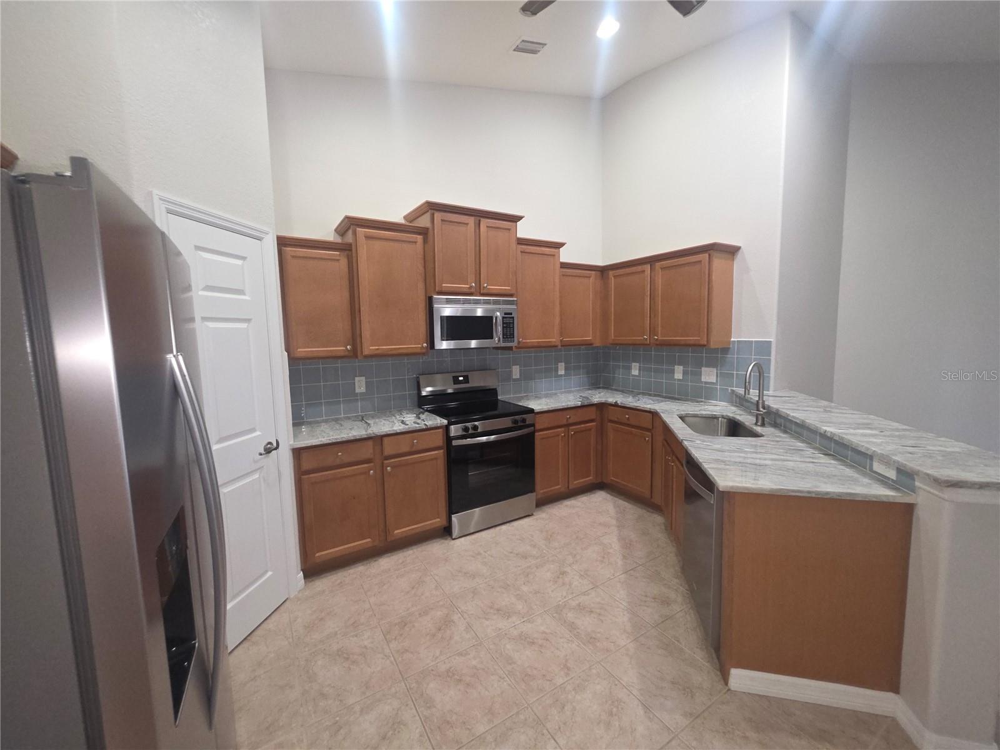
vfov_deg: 89.9
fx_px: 376
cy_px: 375
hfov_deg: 106.2
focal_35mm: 13
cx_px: 500
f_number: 1.9
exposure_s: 1/60
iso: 250
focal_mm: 2.2
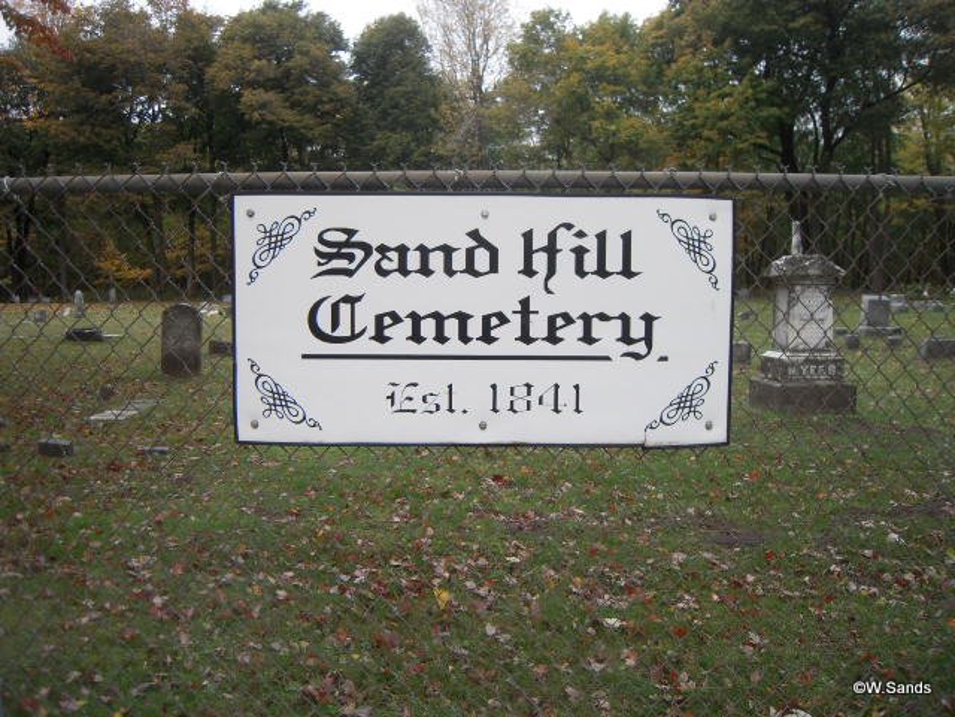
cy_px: 358
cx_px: 478
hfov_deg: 63.4
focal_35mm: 28
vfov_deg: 49.7
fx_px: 772
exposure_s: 1/320
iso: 100
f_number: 2.7
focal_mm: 5
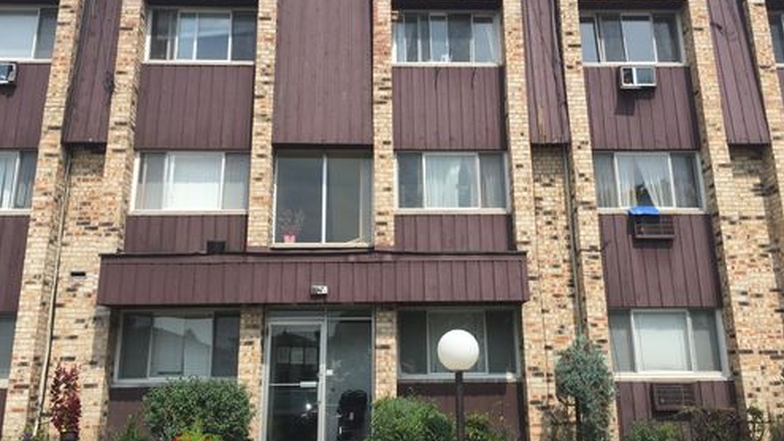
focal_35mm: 32
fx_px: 665
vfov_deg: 36.7
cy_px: 202
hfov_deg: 61.0
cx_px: 395
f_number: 2.2
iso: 32
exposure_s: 1/2639
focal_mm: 4.15
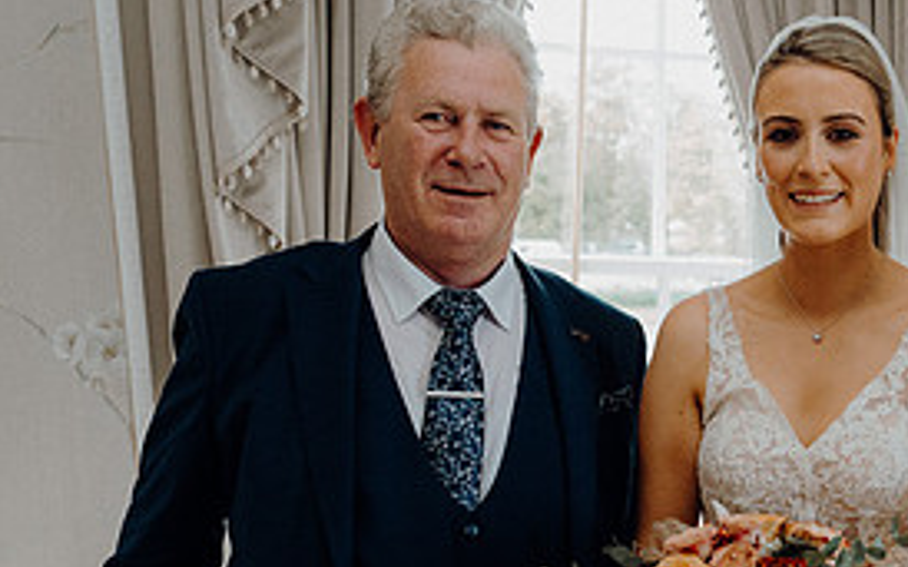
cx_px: 845
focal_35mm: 54
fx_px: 1336
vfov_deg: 23.1
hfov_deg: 35.0
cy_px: 552
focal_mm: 25
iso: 2500
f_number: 3.5
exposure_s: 1/200
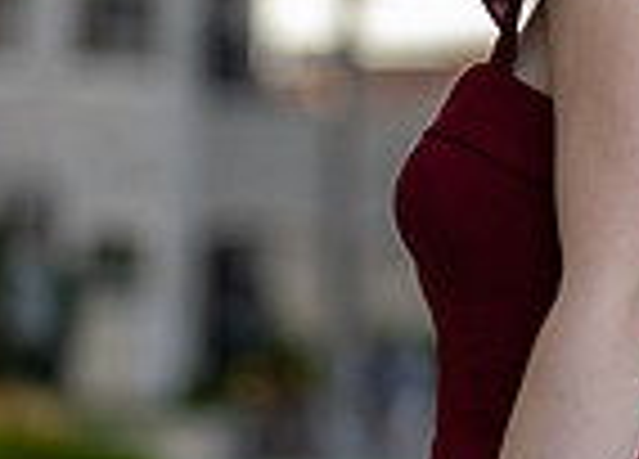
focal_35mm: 270
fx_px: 4909
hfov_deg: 7.4
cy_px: 133
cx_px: 847
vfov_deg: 5.4
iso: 200
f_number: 1.2
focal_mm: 50
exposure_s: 1/1600
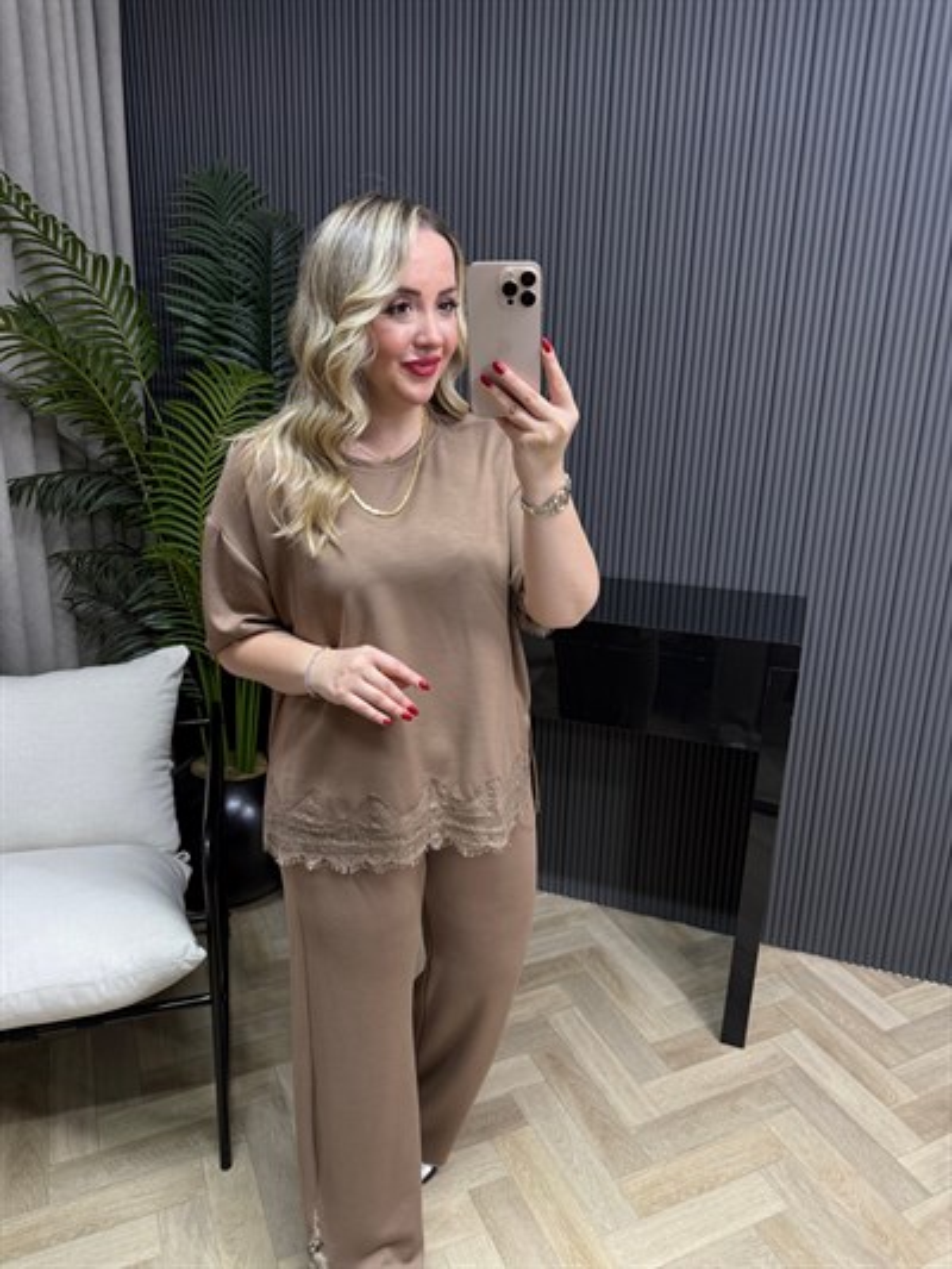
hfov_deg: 56.8
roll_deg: -1.8
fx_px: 880
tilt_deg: -22.3
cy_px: 634
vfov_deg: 71.6
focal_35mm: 24
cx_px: 476
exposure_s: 1/50
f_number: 1.78
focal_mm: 6.76
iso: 200
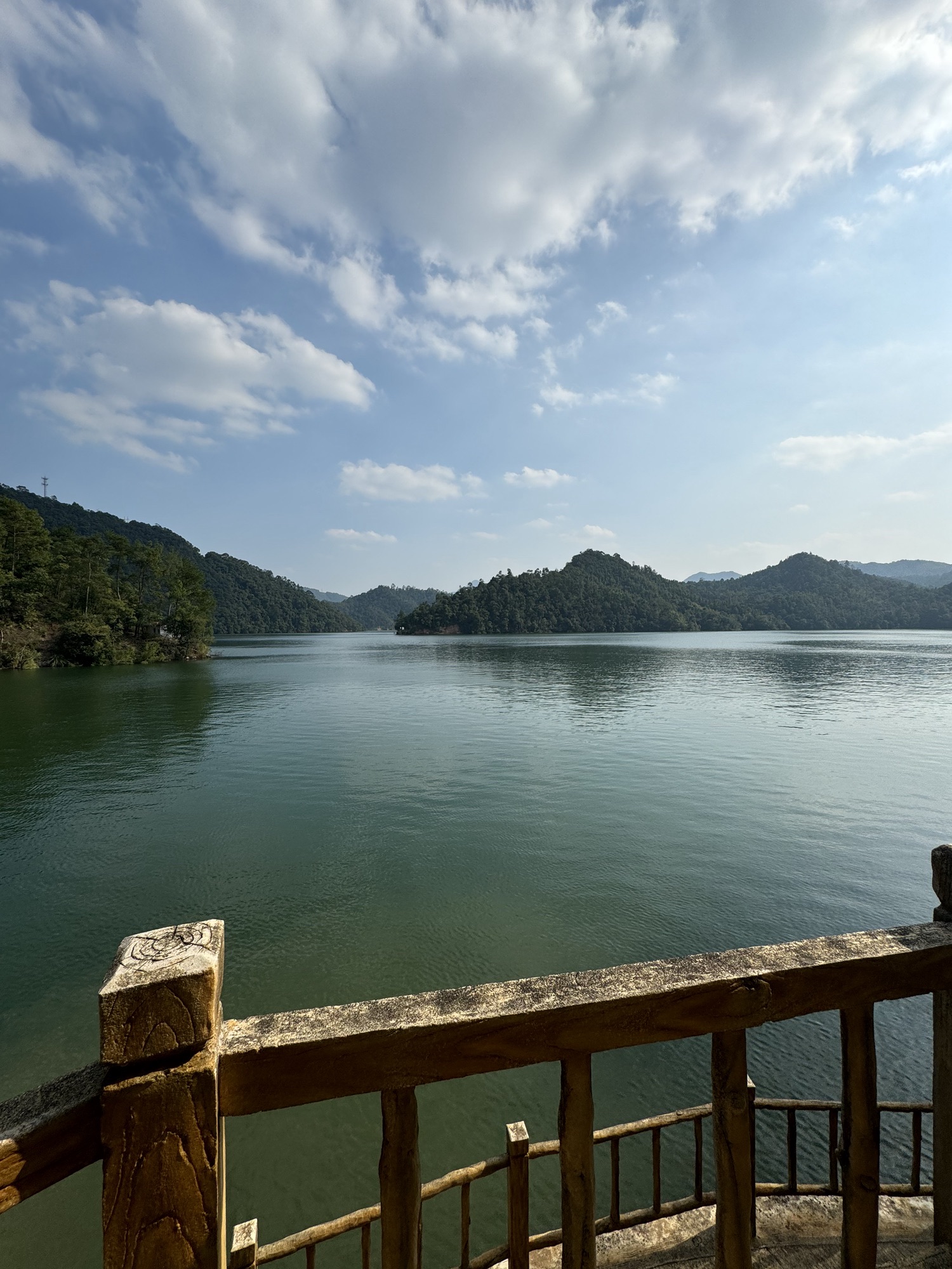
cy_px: 634
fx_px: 513
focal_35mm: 14
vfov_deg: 102.1
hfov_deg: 85.7
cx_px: 476
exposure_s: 1/3390
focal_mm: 2.22
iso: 40
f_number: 2.2
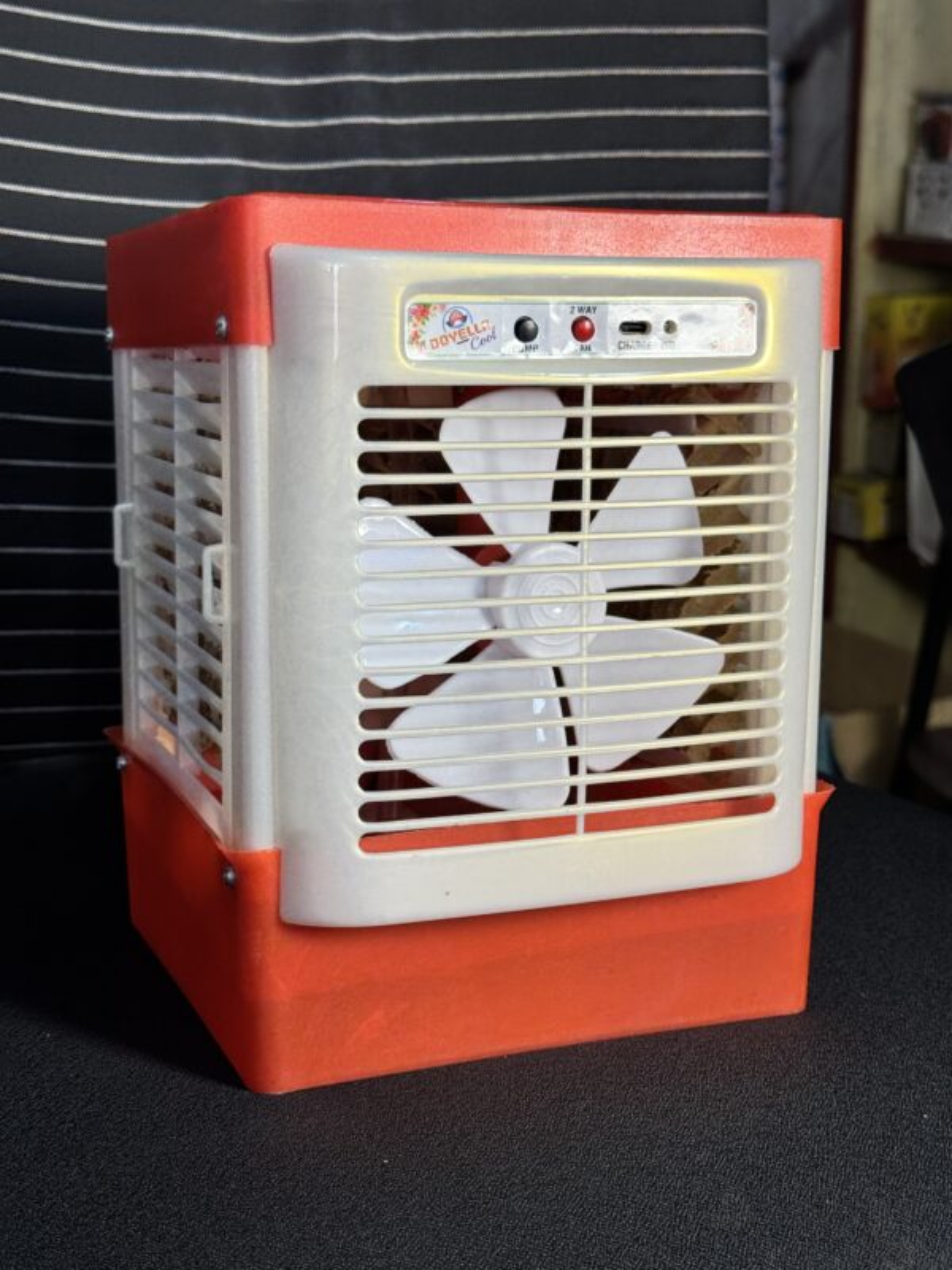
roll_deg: -0.3
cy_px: 635
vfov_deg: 39.7
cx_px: 476
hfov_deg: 30.3
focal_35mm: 48
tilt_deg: -13.5
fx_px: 1760
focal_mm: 6.76
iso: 50
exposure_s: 1/132
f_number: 1.78
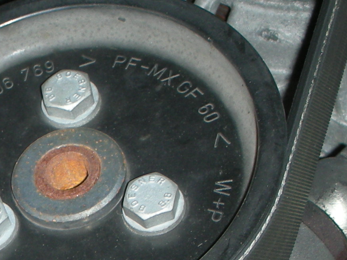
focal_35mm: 161
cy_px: 357
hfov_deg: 11.9
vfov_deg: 9.0
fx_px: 1613
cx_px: -107
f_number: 3.2
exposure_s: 1/60
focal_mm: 7.7
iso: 50
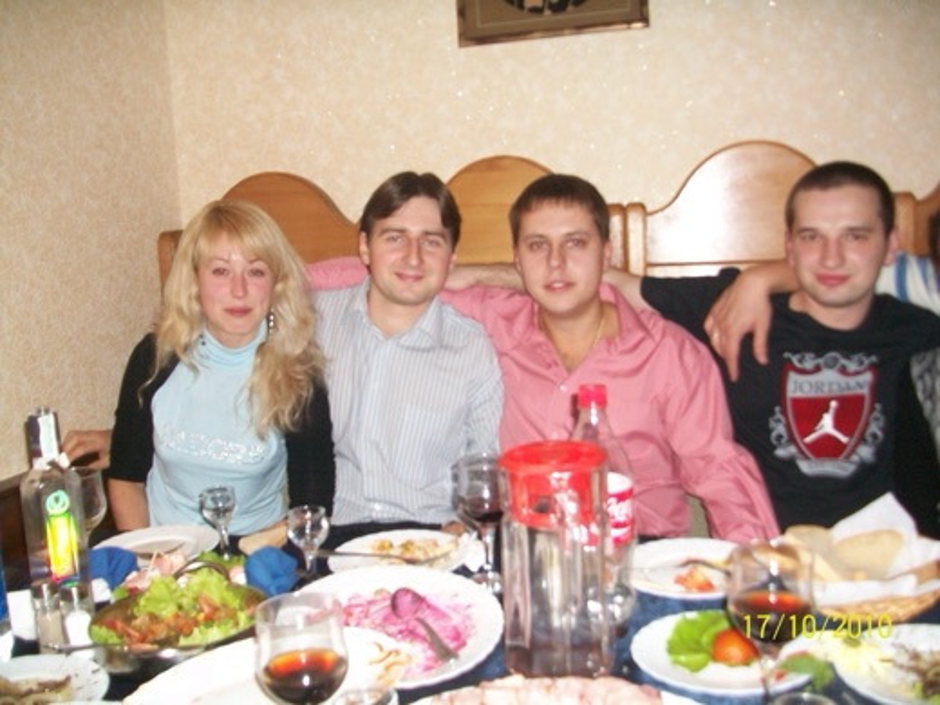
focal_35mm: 34
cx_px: 470
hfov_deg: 54.0
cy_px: 352
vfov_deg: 41.8
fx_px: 923
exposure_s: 1/60
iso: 120
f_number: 2.8
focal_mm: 5.7
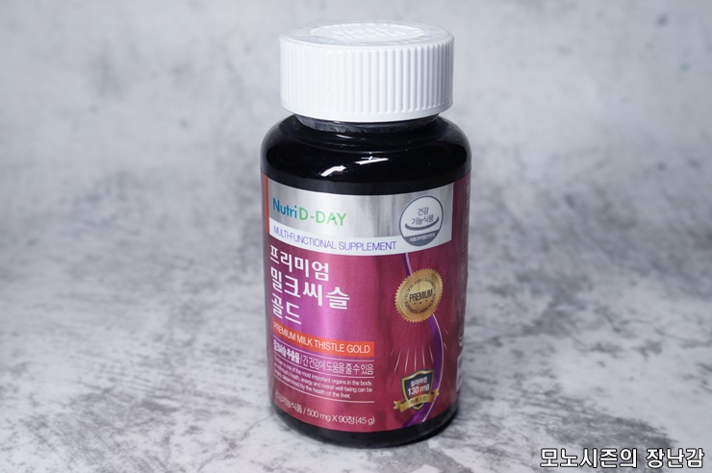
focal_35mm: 45
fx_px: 889
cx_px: 356
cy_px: 236
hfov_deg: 43.6
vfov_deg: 29.8
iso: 400
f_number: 7.1
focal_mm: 30
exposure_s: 1/125
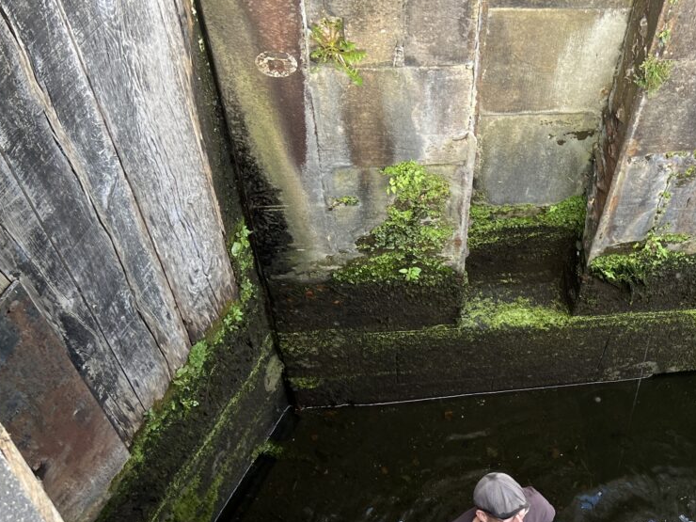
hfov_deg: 33.6
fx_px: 1086
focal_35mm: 54
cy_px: 376
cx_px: 633
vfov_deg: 26.8
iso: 40
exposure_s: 1/256
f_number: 1.5
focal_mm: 5.7
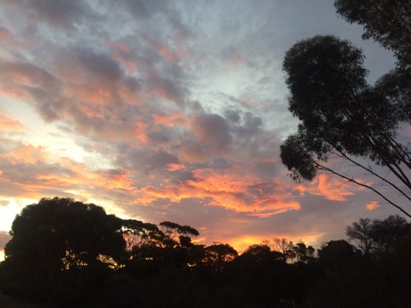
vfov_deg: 48.2
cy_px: 154
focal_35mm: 29
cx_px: 206
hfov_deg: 61.7
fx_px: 344
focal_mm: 4.15
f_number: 2.2
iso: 40
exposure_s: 1/40
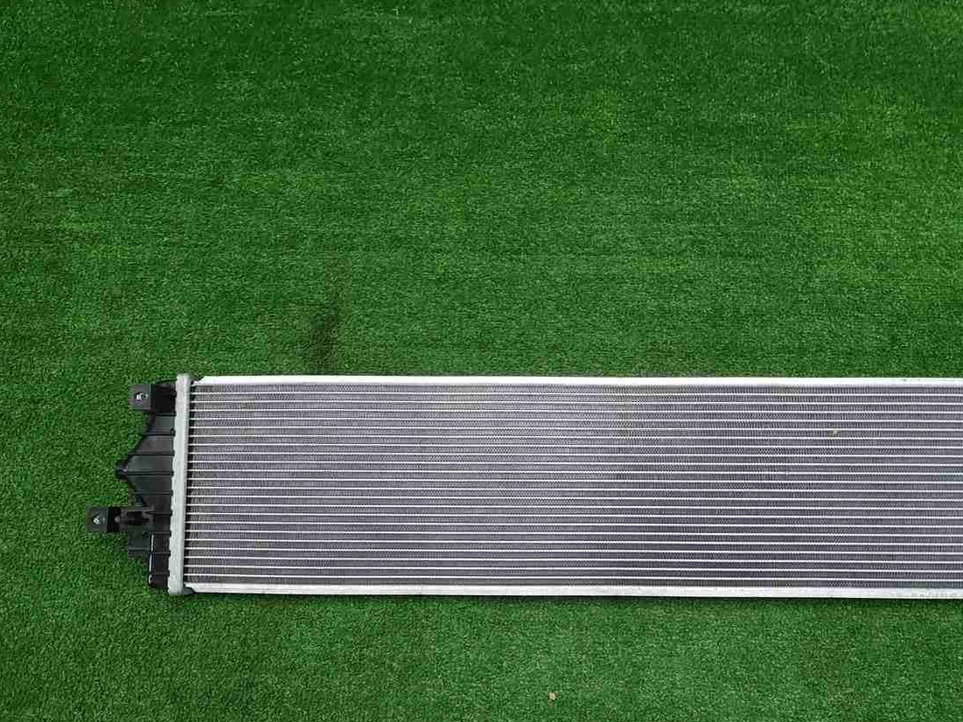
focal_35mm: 34
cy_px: 437
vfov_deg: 41.6
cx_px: 618
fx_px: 946
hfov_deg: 53.2
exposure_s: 1/50
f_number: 1.8
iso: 101
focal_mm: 5.4
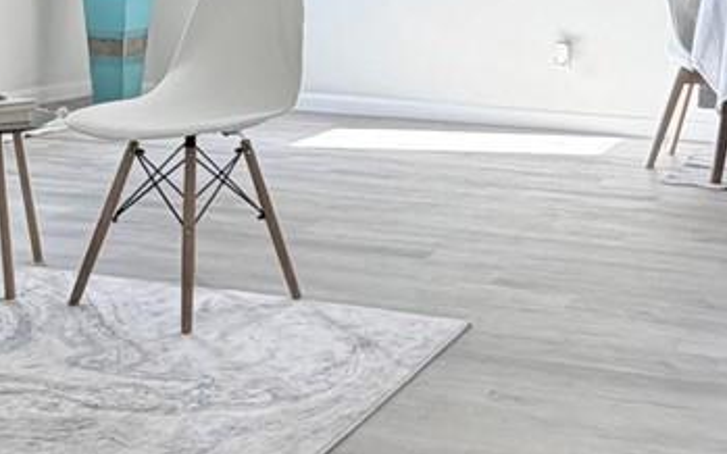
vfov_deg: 18.6
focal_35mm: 68
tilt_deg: -2.8
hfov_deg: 30.1
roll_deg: -1.8
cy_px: -10
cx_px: 465
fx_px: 1347
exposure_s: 1/121
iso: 160
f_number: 2.2
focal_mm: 2.22
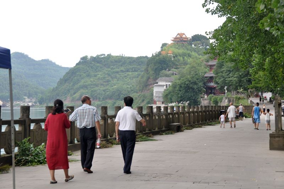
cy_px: 94
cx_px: 142
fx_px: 780
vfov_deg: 13.8
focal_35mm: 99
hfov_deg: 20.6
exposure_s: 1/200
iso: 320
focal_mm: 66
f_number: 13
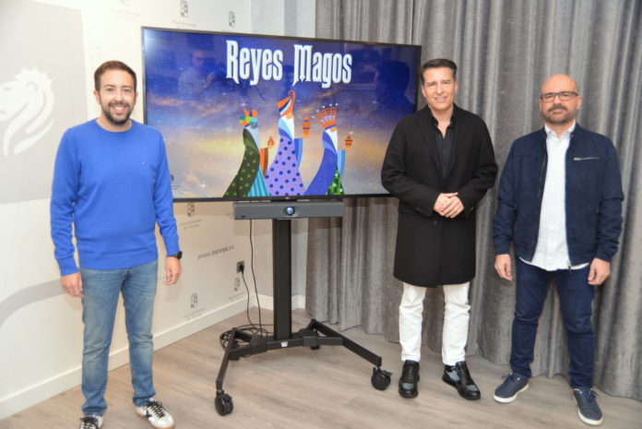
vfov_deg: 41.2
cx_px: 321
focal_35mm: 32
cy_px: 214
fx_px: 571
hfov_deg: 58.7
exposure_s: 1/60
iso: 450
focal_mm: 32
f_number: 4
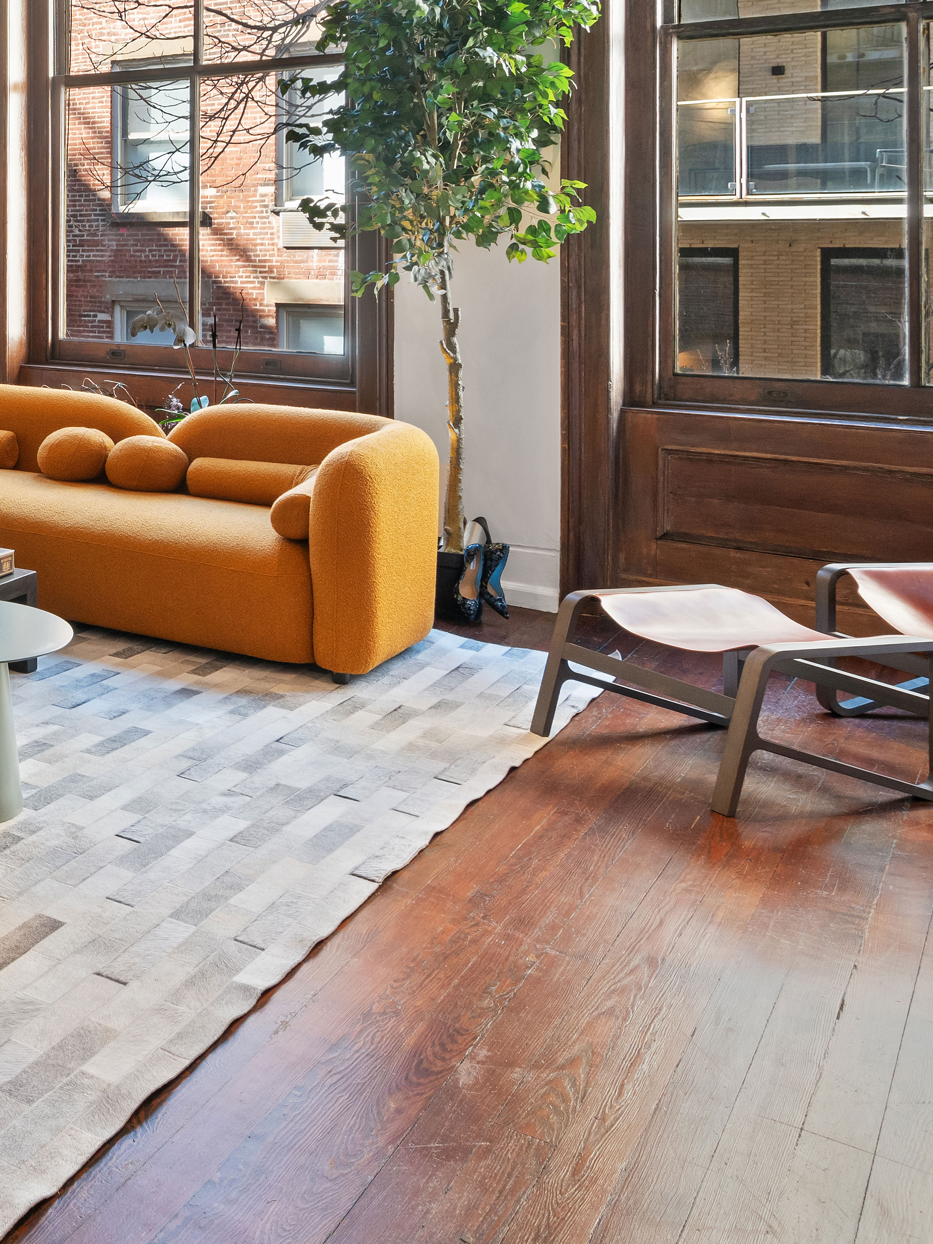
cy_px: 245
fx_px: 1366
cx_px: -364
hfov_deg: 28.6
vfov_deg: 46.4
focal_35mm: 38
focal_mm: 16
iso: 400
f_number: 8
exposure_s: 1/3
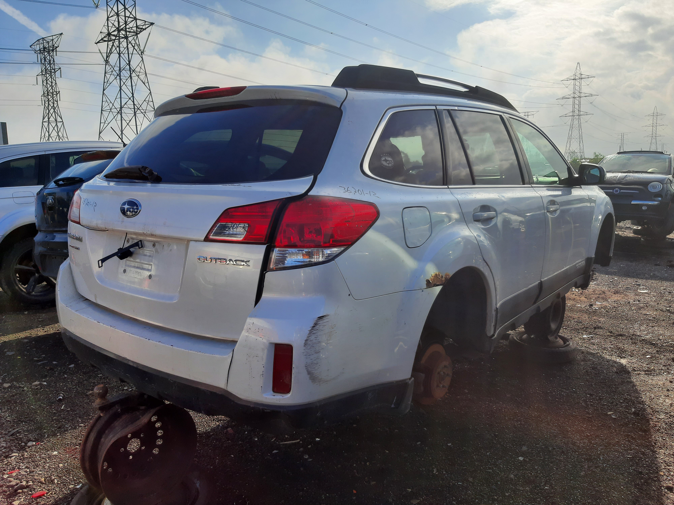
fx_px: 506
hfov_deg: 67.3
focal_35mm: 26
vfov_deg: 53.1
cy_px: 252
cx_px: 337
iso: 40
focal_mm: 3.92
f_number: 1.7
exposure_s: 1/1724
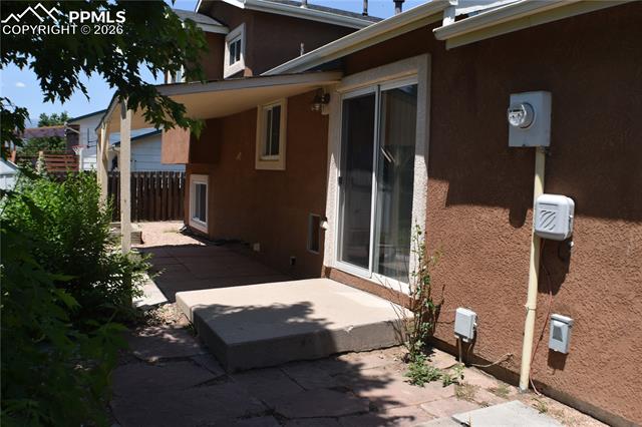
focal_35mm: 38
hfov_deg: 51.3
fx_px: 668
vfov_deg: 35.5
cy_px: 214
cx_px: 321
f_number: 9
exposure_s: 1/320
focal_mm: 25
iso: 200
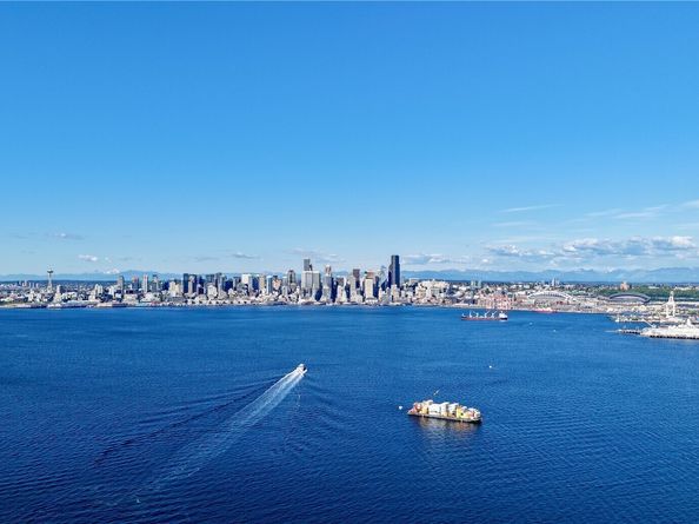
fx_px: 484
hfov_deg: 71.6
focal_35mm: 24
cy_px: 262
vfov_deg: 56.8
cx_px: 350
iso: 150
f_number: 1.8
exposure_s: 1/3200
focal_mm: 8.67
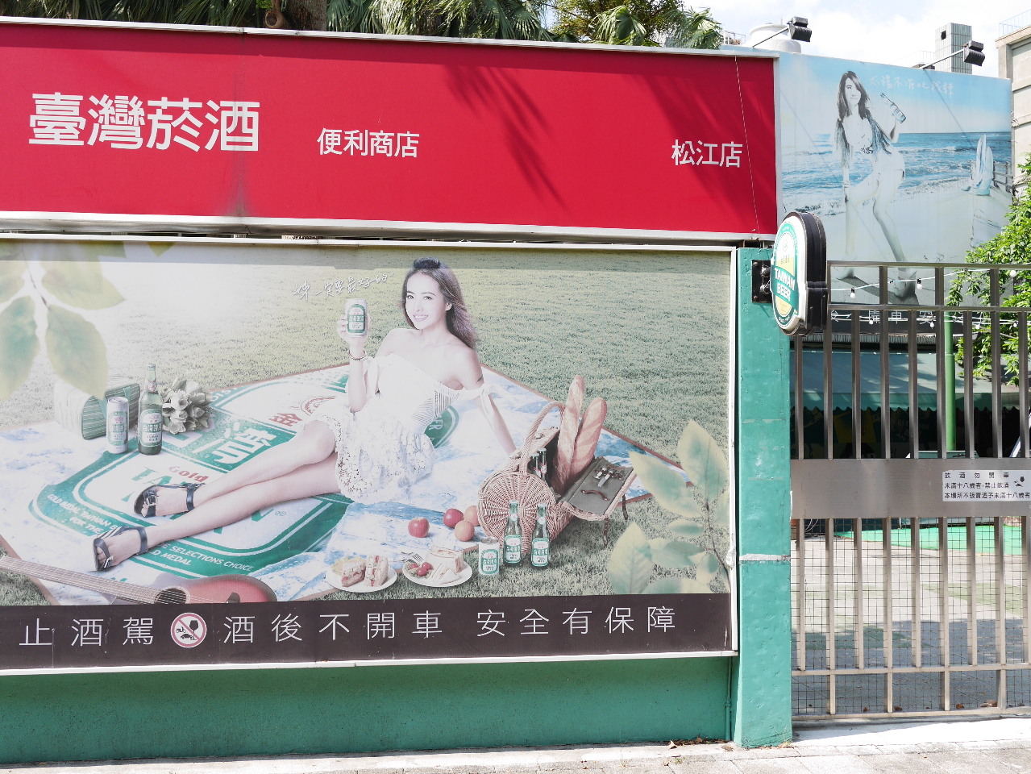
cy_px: 387
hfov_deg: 46.8
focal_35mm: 40
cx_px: 516
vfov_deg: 36.0
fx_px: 1192
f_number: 4
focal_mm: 20
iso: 200
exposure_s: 1/640
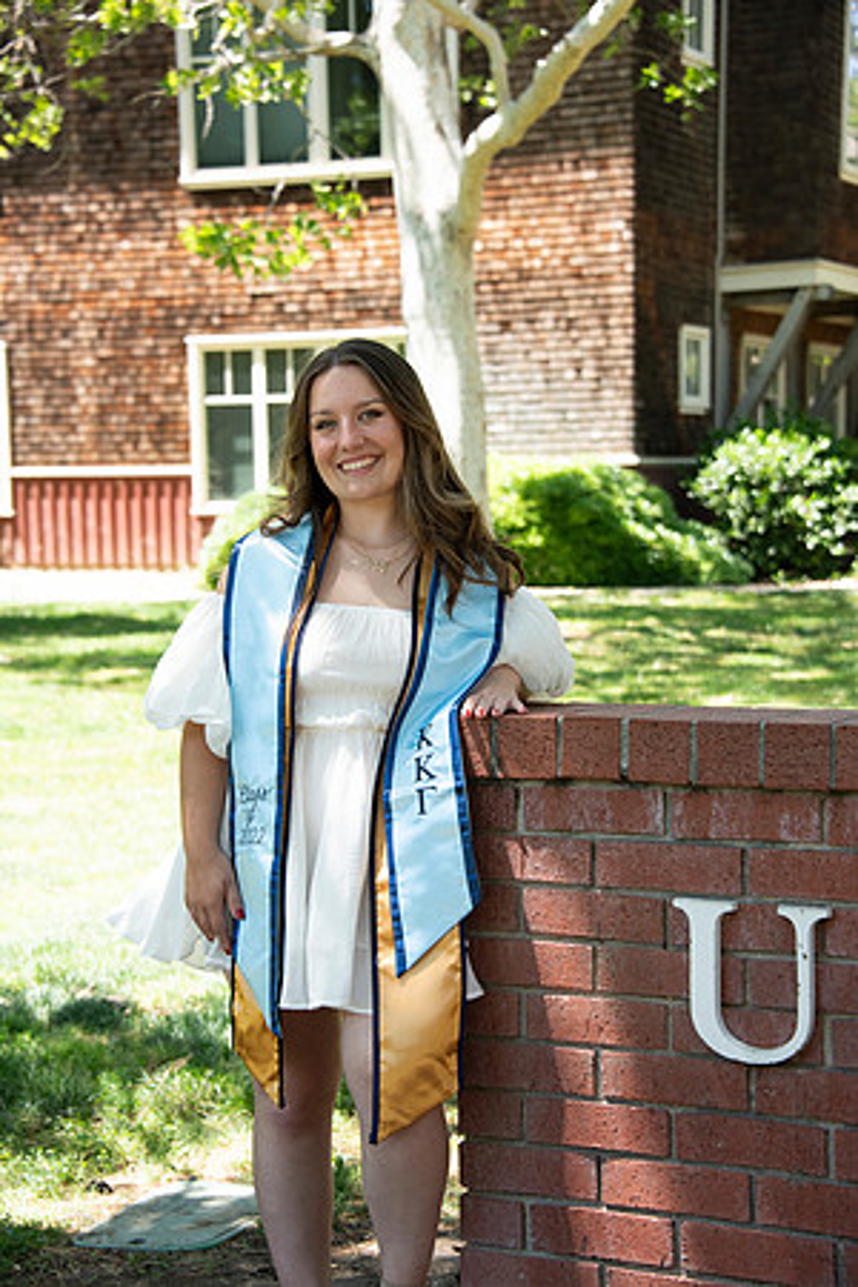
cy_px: 644
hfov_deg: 18.9
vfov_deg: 28.1
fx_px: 2574
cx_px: 429
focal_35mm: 72
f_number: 5.6
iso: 640
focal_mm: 72
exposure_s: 1/320
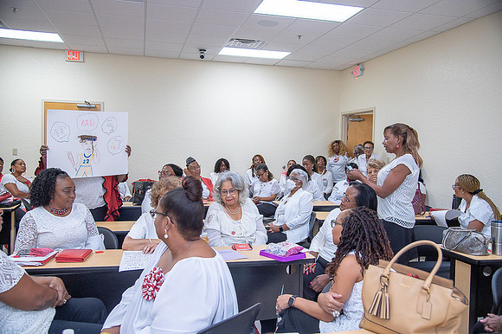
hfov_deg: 60.3
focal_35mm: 31
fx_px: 432
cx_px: 251
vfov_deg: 42.3
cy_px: 167
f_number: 4
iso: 800
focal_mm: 31
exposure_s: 1/200
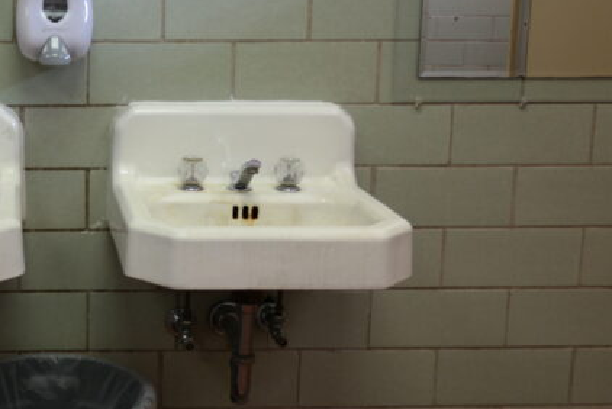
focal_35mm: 60
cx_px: 58
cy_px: 158
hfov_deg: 31.7
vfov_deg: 22.6
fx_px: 1021
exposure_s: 1/60
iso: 200
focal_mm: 22
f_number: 3.5
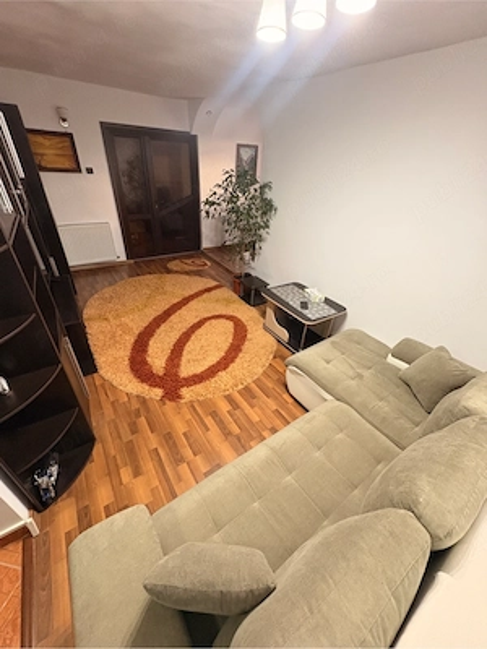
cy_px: 324
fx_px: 263
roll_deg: -3.0
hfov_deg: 85.7
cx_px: 244
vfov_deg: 102.1
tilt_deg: -34.1
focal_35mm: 14
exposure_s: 1/50
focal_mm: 2.22
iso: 400
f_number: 2.2
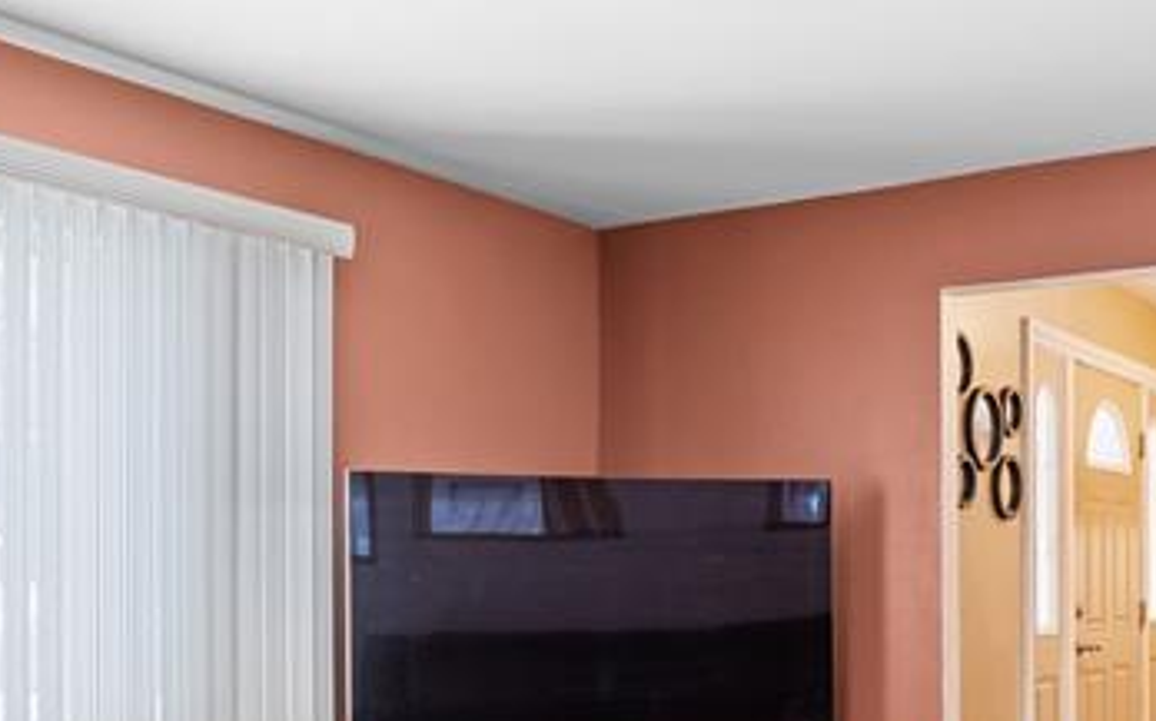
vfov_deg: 28.0
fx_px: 1417
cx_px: 751
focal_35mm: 45
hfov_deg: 43.9
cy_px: 571
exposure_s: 2
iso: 800
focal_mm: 10
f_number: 7.1
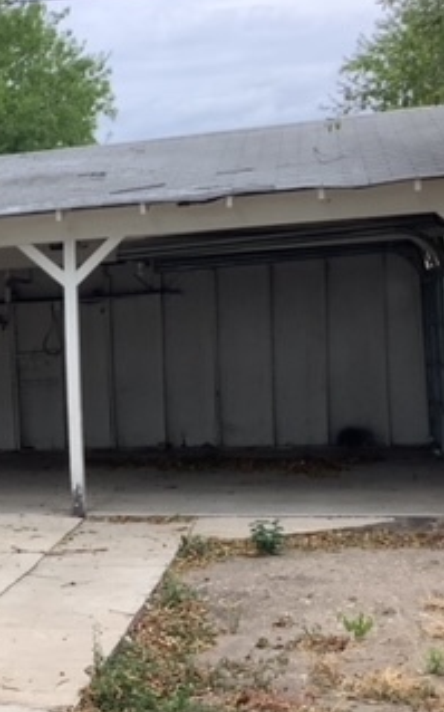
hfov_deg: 17.6
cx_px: -230
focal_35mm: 66
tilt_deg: -5.3
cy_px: 435
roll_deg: +3.1
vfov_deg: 31.0
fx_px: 1280
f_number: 2.4
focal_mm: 3.3
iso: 50
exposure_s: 1/100
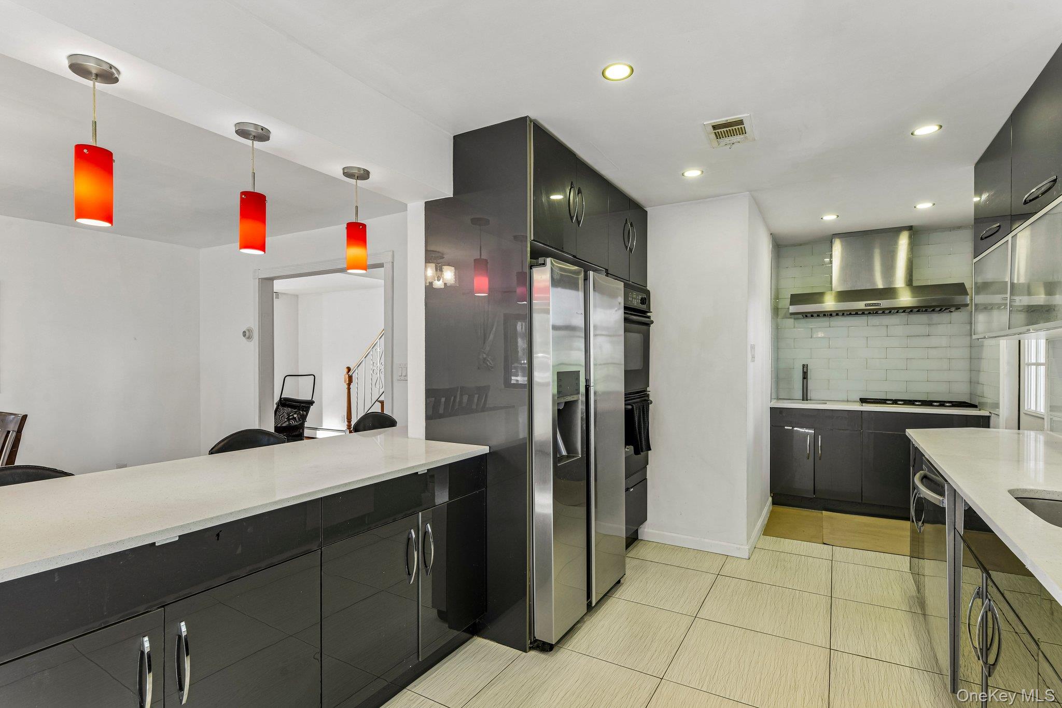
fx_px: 531
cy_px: 354
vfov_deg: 67.4
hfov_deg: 90.0
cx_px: 531
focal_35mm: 18
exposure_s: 1/8
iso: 250
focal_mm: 18
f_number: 9
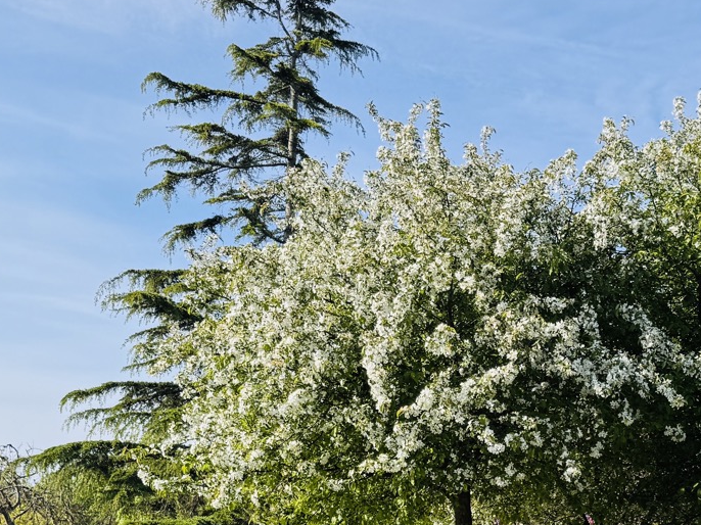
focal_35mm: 63
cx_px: 448
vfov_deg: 22.3
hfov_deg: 30.6
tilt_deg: +2.6
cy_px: 531
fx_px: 1275
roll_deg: -3.3
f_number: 1.78
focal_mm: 6.76
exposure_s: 1/3802
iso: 80
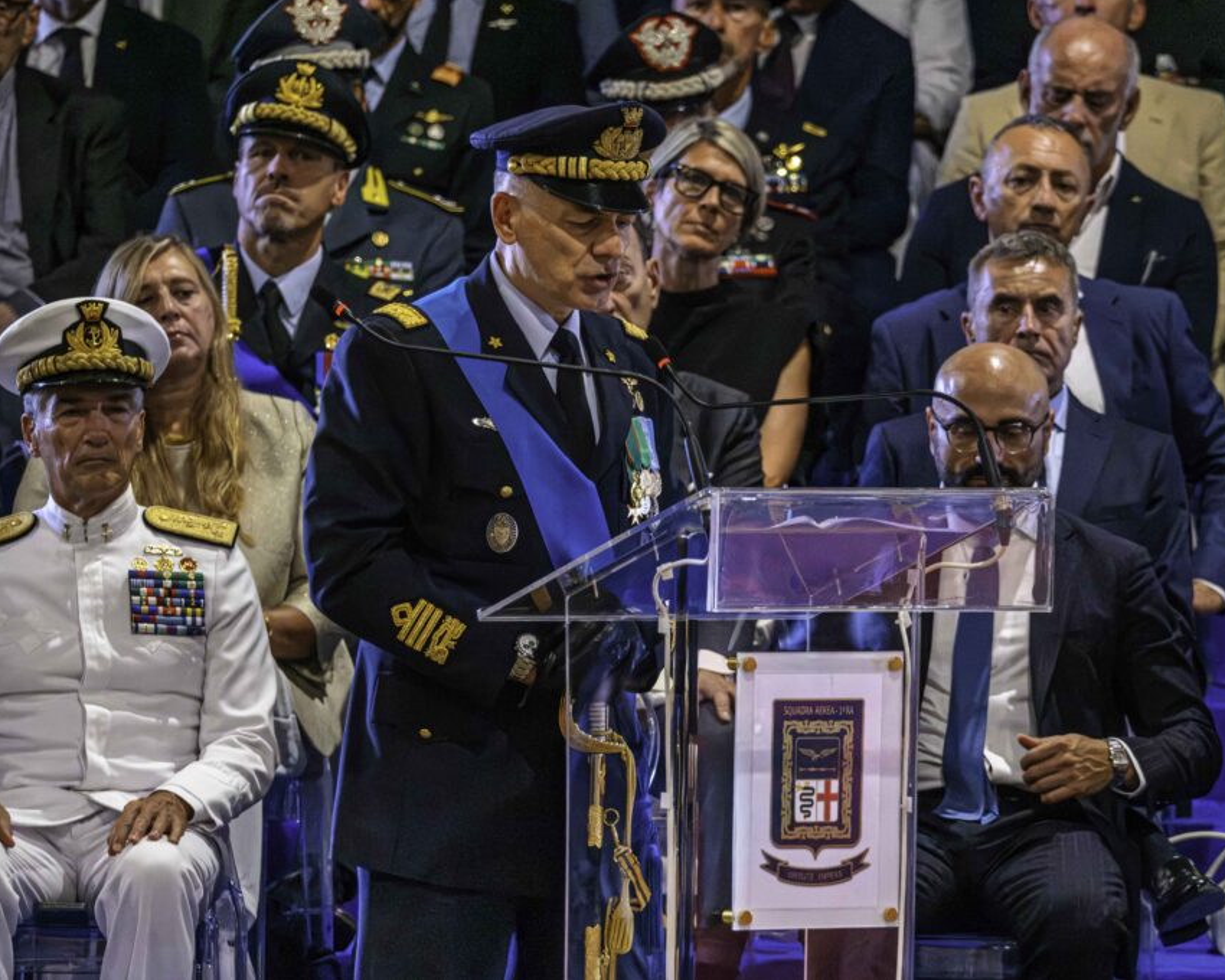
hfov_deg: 4.5
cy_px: 489
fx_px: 15699
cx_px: 643
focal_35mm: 433
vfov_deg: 3.6
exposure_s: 1/400
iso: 6400
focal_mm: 255.5
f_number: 6.4
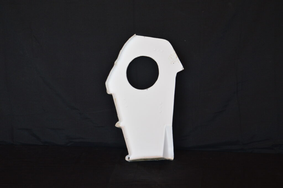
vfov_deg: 16.5
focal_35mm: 82
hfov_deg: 24.6
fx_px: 648
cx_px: 142
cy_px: 94
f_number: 5.6
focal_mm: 55
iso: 800
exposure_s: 1/60
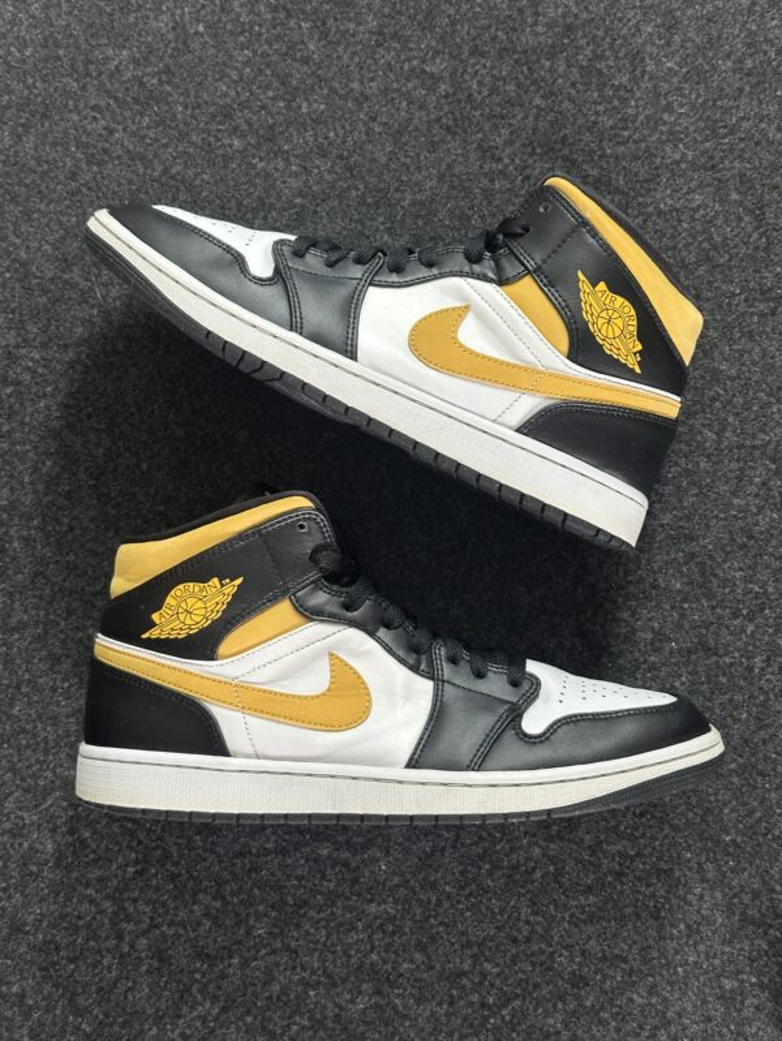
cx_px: 391
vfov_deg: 39.6
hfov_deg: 30.3
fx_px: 1445
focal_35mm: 48
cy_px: 520
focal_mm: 6.86
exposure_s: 1/50
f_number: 1.78
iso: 250
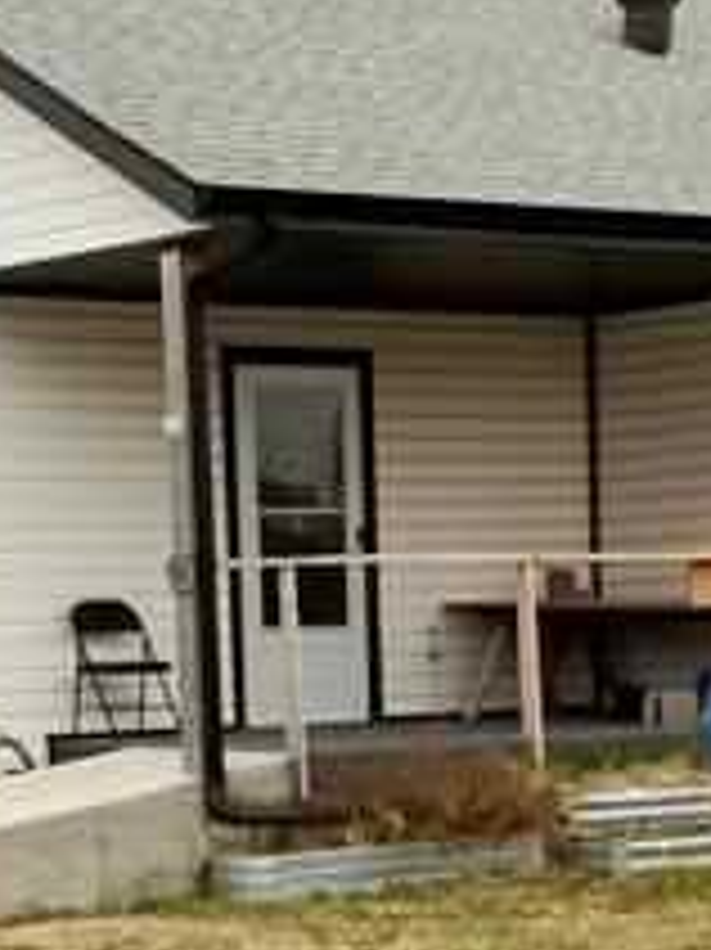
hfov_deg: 11.8
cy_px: 1130
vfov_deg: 15.1
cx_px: 374
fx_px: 3454
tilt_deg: -6.3
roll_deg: +2.3
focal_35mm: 126
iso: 32
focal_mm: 4.25
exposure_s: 1/306
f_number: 1.8
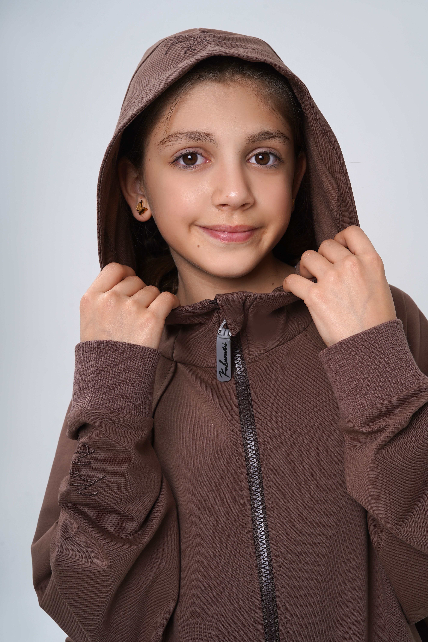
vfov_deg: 39.6
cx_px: 214
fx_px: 892
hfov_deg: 27.0
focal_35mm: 50
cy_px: 321
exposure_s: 1/160
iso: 100
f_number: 10
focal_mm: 50
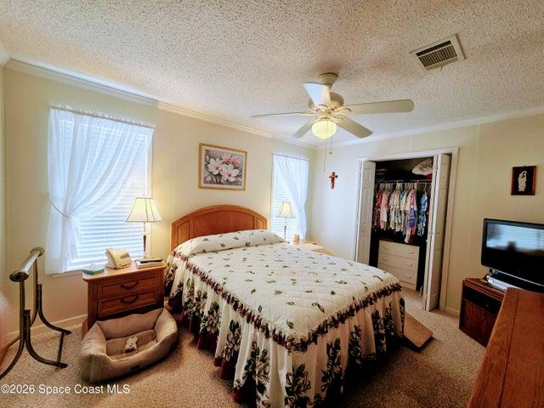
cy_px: 204
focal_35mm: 13
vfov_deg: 89.9
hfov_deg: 106.2
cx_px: 272
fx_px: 204
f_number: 2.2
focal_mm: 2.2
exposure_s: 1/120
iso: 100
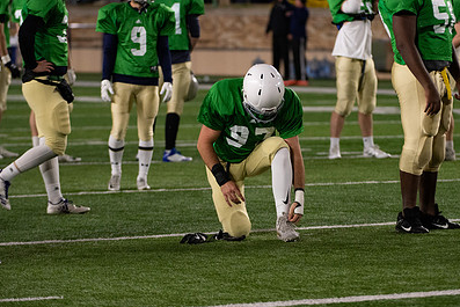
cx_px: 270
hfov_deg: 7.1
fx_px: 3732
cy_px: 121
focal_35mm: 292
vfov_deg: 4.7
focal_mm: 200
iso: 2800
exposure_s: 1/500
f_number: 4
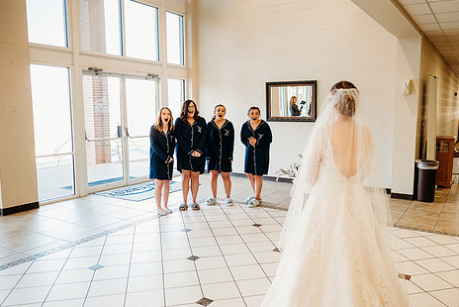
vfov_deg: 43.7
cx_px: 263
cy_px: 154
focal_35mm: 30
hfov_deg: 61.6
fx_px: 383
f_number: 1.8
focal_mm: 24
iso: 400
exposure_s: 1/160
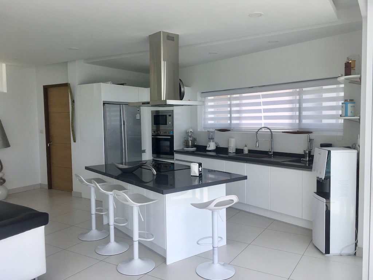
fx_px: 312
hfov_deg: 61.7
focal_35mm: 29
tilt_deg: -4.7
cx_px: 186
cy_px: 140
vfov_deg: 48.2
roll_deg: +0.5
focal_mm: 4.15
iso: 25
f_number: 2.2
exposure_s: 1/487
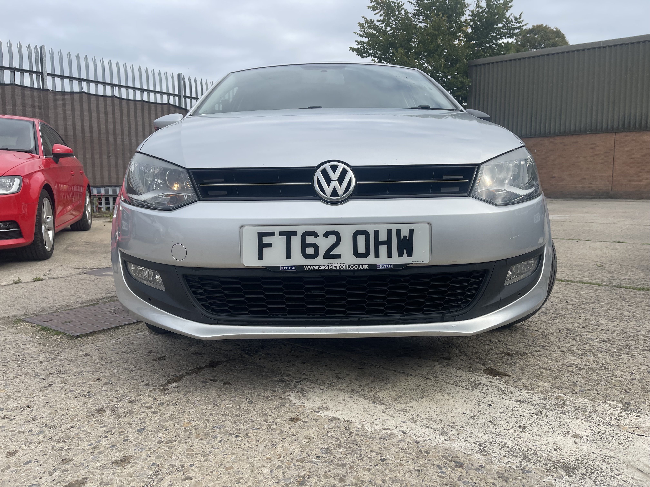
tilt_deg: -6.4
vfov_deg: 54.9
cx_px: 325
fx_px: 469
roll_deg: -1.2
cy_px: 244
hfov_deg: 69.4
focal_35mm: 25
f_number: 1.6
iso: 32
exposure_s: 1/2597
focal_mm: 5.1
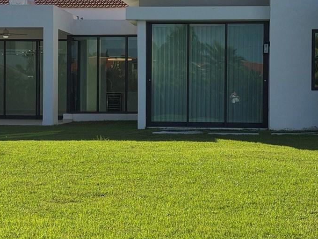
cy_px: 97
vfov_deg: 13.1
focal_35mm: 113
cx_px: 129
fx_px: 1038
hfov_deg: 17.4
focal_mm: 6.76
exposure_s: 1/7143
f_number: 1.78
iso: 80
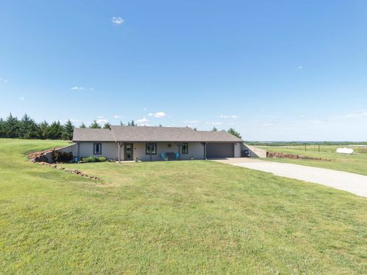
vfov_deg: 56.8
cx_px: 184
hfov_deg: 71.6
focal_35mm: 24
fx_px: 254
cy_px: 138
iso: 200
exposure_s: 1/2000
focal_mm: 8.67
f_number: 1.8
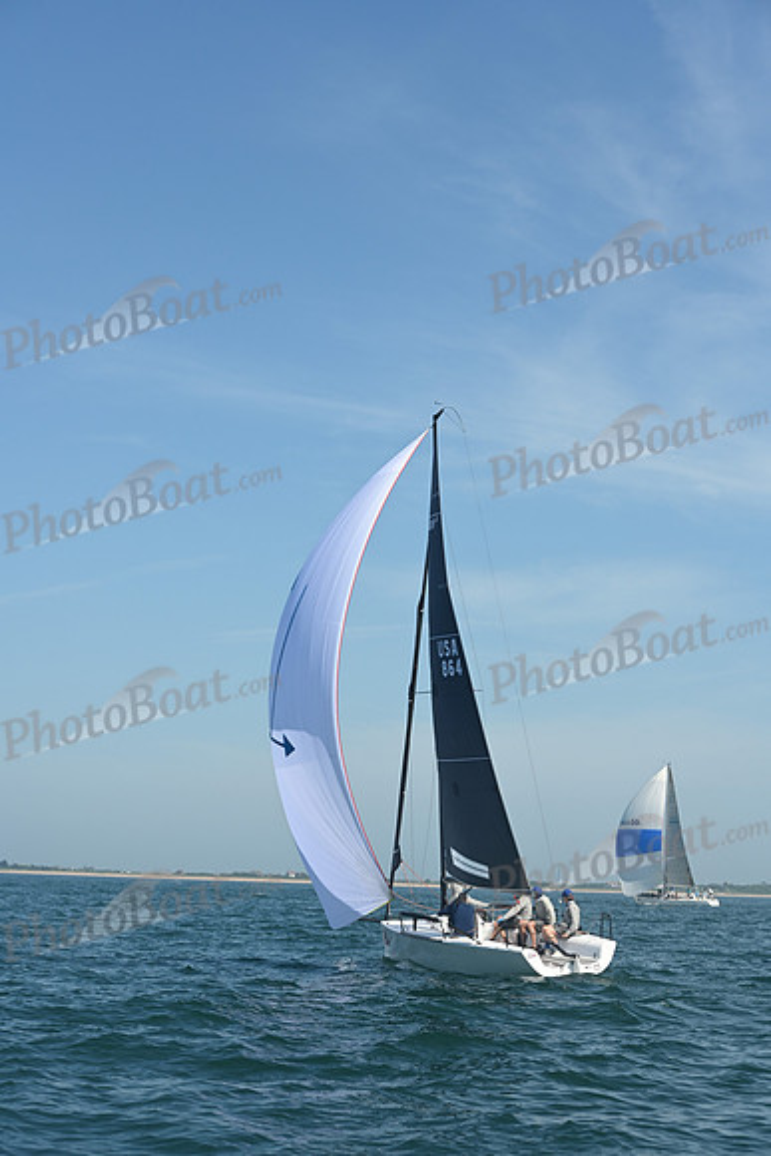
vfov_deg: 28.8
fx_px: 2247
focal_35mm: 70
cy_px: 578
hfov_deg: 19.5
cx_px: 386
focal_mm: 70
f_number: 9
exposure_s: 1/1000
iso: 320
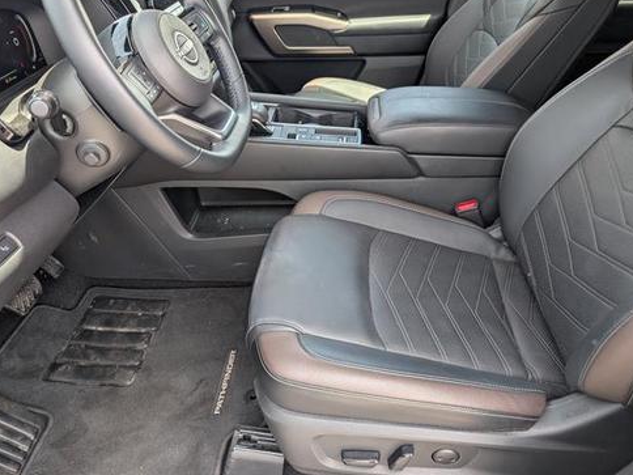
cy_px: 230
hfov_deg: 69.4
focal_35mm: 25
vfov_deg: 54.9
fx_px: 457
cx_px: 320
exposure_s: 1/769
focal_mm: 6.9
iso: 30
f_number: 1.68
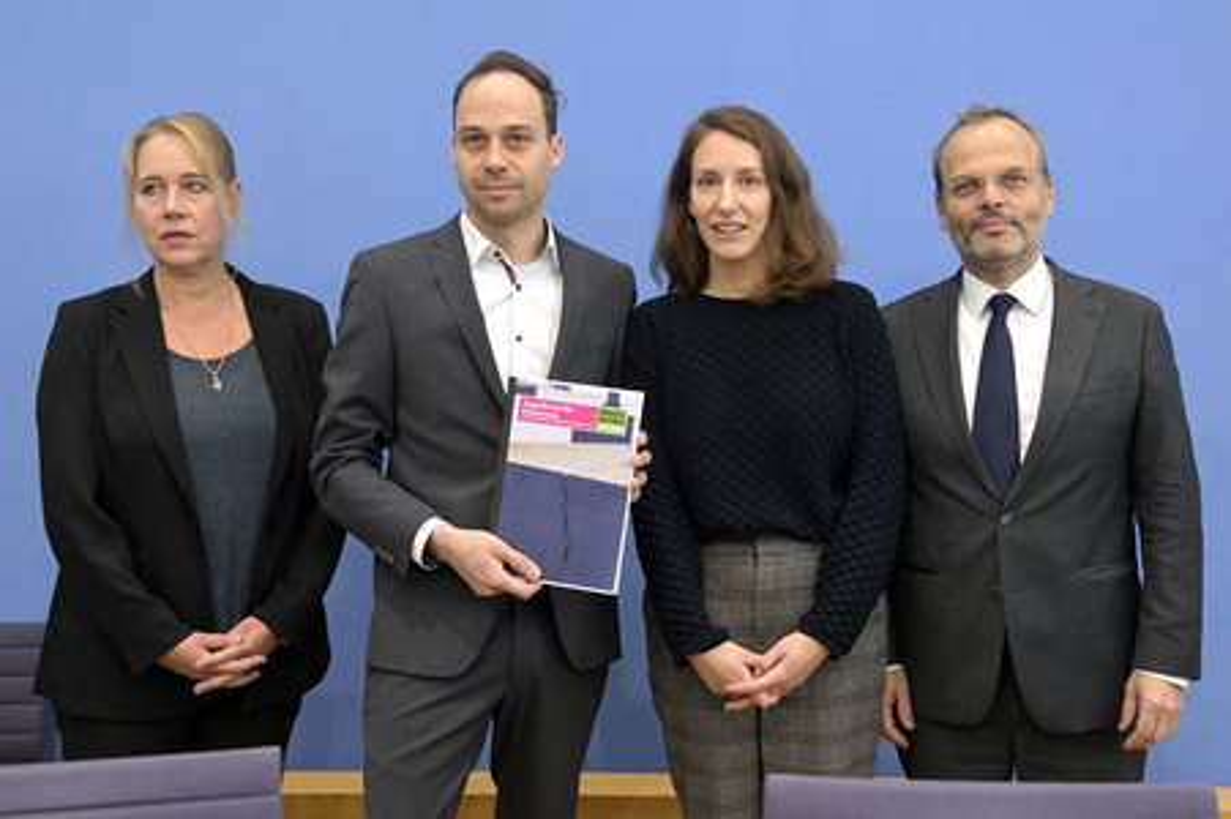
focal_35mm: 44
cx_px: 616
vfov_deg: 30.5
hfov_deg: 44.5
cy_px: 410
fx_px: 1503
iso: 5000
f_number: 5.6
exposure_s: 1/500
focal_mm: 44
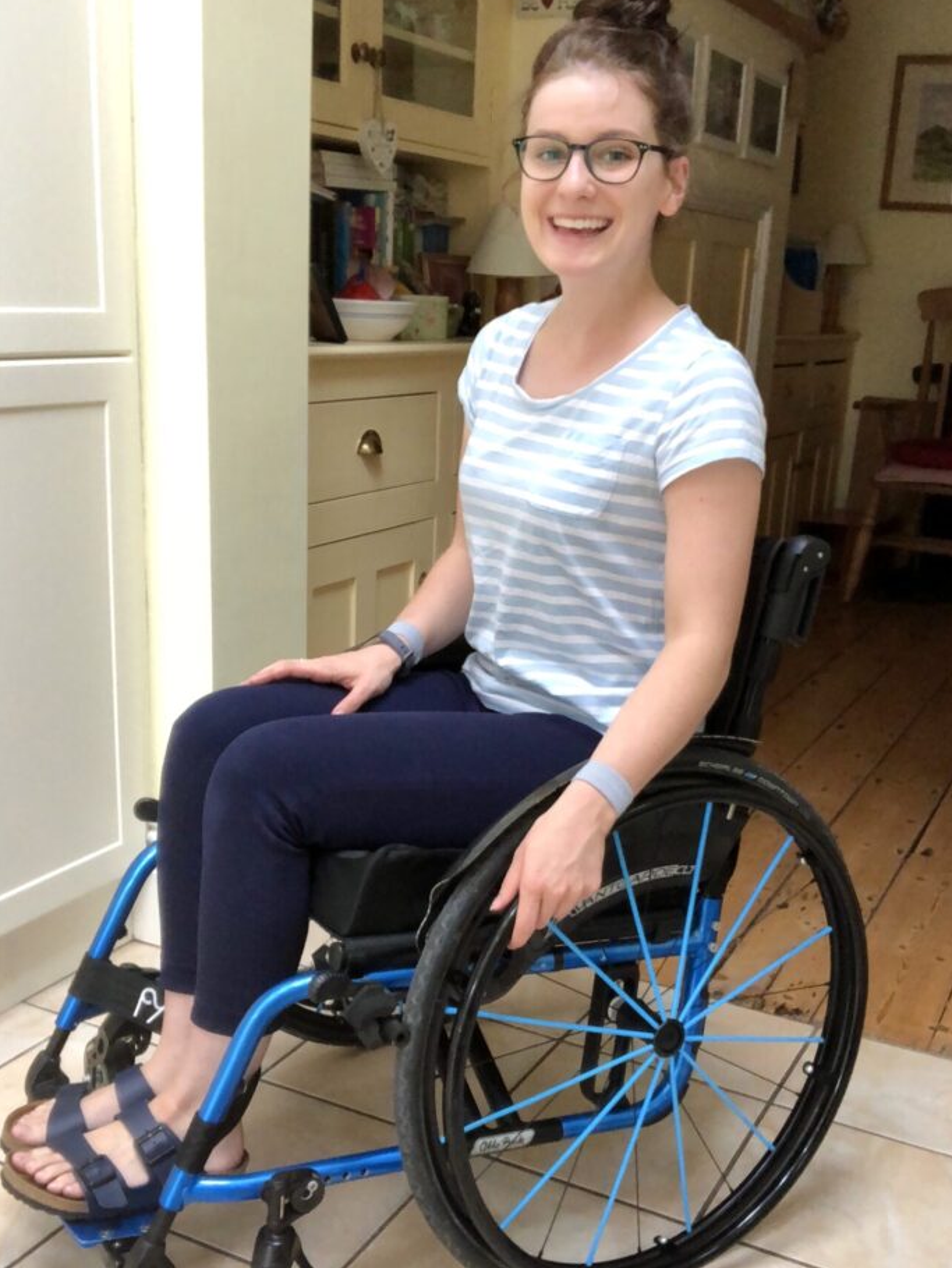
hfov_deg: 39.7
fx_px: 1319
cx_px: 486
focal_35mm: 36
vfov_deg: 51.3
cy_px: 691
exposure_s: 1/120
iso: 160
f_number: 2.2
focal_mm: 2.87
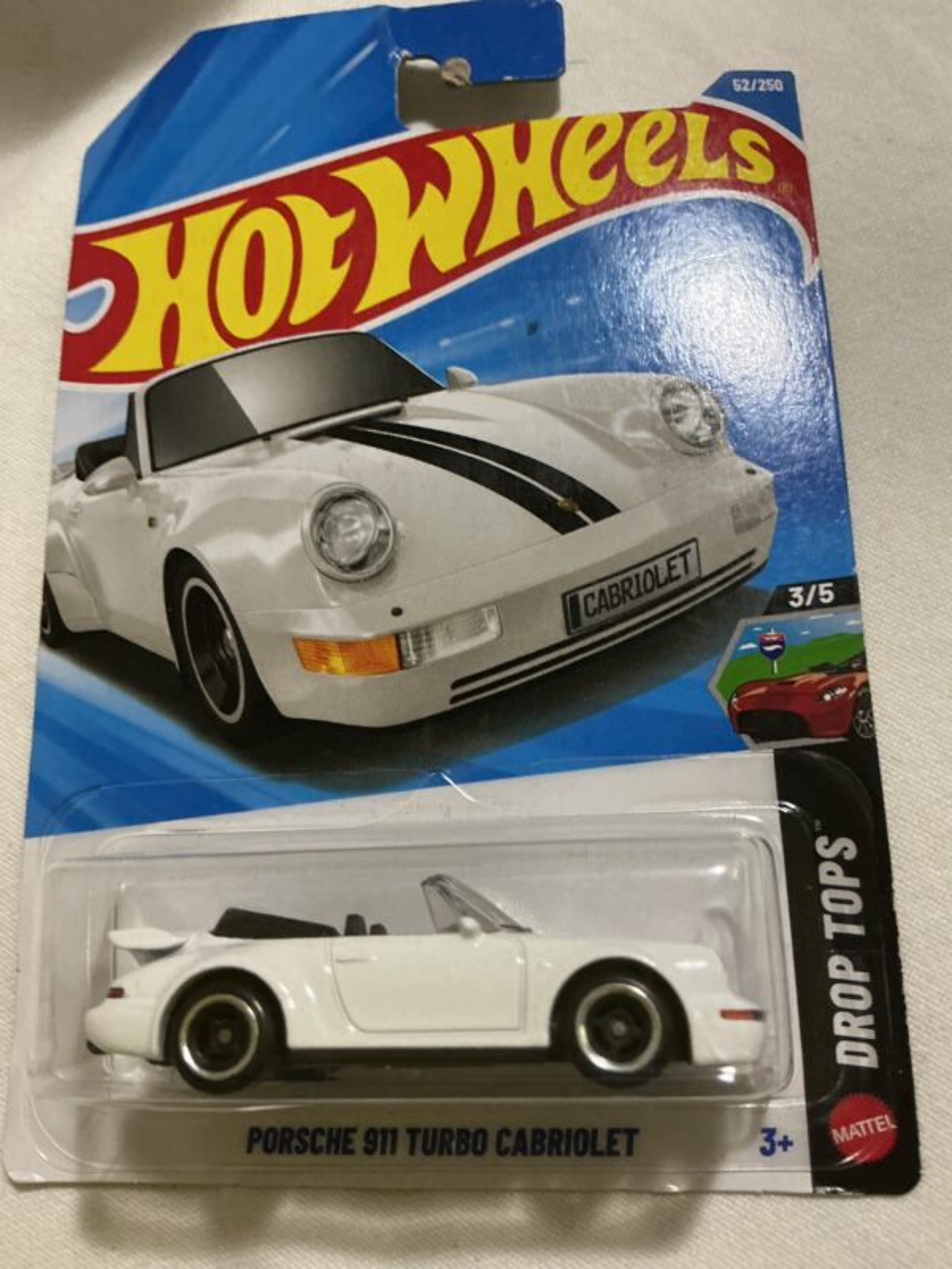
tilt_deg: -63.8
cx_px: 476
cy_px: 634
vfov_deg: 61.7
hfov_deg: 48.2
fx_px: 1063
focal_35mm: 29
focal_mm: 3
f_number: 1.8
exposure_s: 1/30
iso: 320
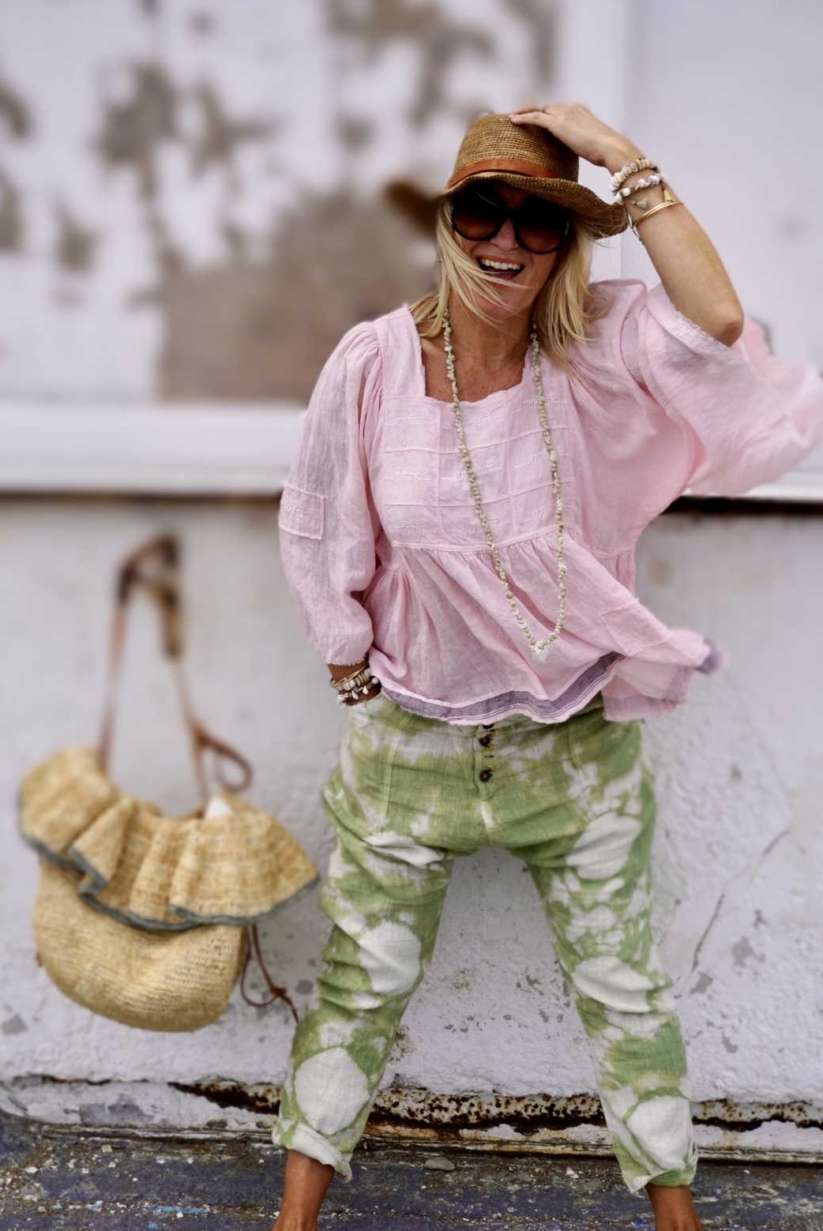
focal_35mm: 58
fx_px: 1969
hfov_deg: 23.6
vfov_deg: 34.7
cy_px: 621
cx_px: 408
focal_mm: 37
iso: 100
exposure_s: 1/800
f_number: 5.6
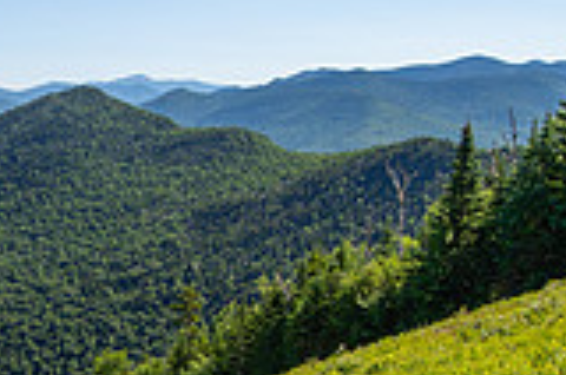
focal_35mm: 58
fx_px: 910
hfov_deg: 32.1
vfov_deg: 23.1
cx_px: 11
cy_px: 265
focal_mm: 16
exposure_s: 1/640
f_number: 5
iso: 100
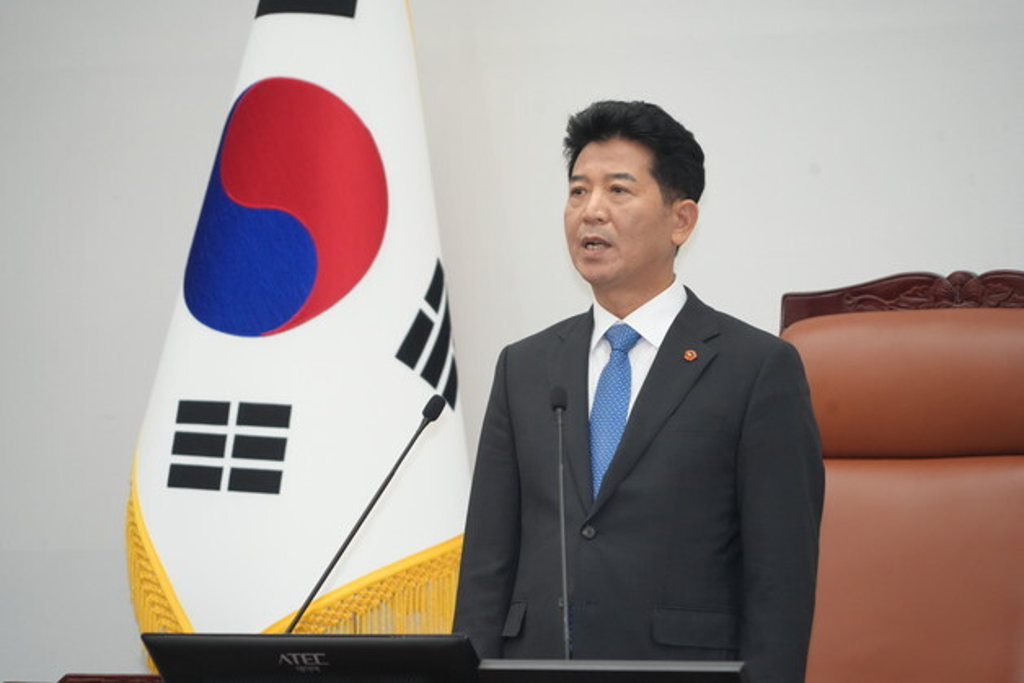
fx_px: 6828
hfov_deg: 8.6
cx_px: 512
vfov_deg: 5.7
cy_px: 342
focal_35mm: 240
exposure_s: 1/160
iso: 3200
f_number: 6.3
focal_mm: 240
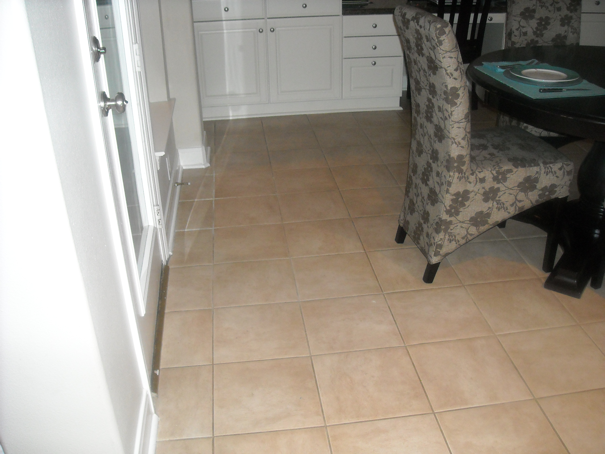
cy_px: 227
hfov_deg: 52.6
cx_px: 302
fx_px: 612
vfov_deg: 40.7
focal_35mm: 35
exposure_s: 1/60
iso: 400
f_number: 2.8
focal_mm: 5.7
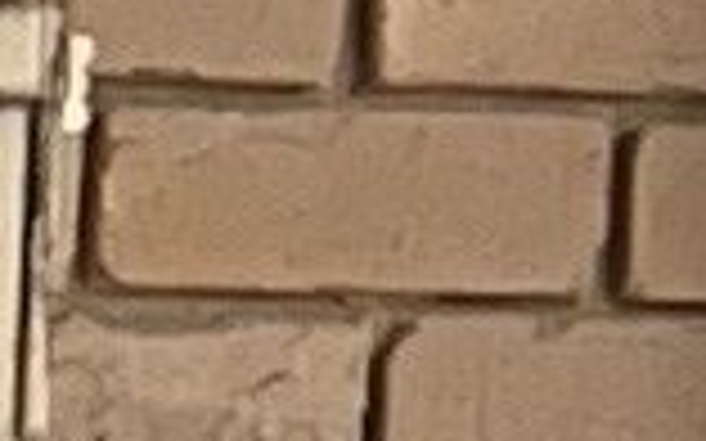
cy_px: 2272
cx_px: -1682
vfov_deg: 4.4
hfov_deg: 7.1
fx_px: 4866
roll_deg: +0.8
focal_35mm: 253
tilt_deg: -7.7
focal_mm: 5.7
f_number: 1.5
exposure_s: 1/1361
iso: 32
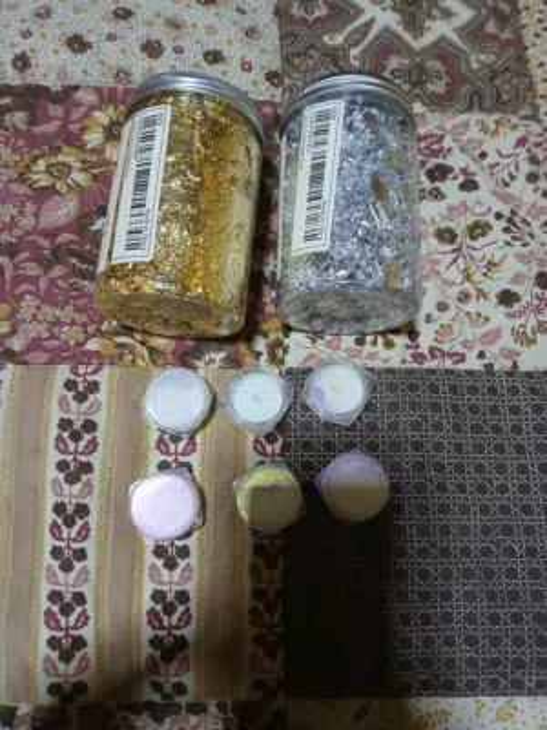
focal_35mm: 26
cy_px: 365
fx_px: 548
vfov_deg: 67.3
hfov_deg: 53.1
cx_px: 274
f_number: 1.8
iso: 320
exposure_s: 1/24
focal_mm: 3.98
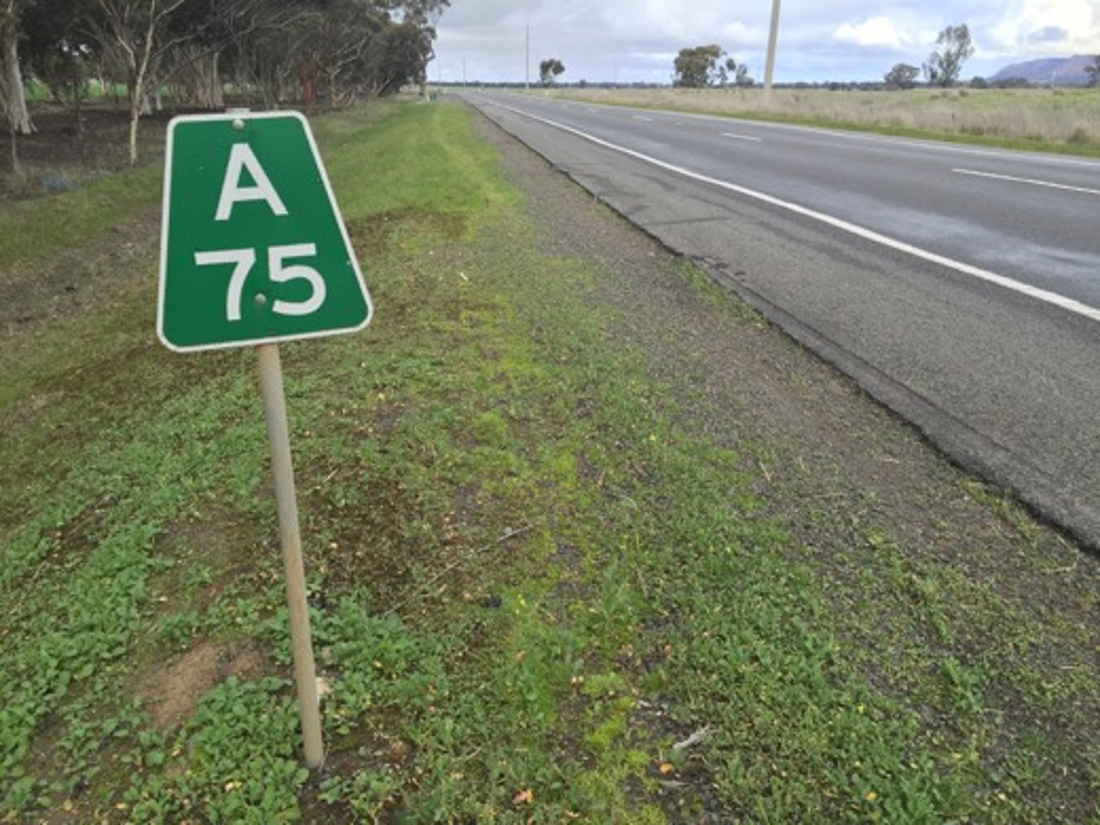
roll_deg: -0.7
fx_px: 922
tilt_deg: -18.2
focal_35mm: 29
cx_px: 550
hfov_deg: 61.7
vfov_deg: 48.2
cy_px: 412
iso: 32
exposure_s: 1/399
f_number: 2.2
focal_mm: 4.15
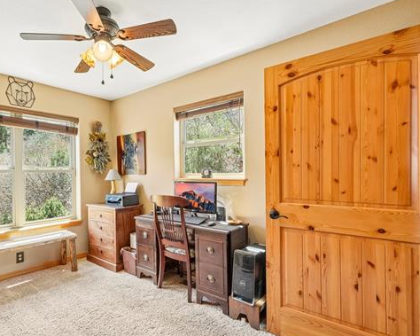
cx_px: 144
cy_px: 176
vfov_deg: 68.7
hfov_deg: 78.7
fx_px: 246
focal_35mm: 20
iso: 800
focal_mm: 10.4
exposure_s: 1/10
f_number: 8
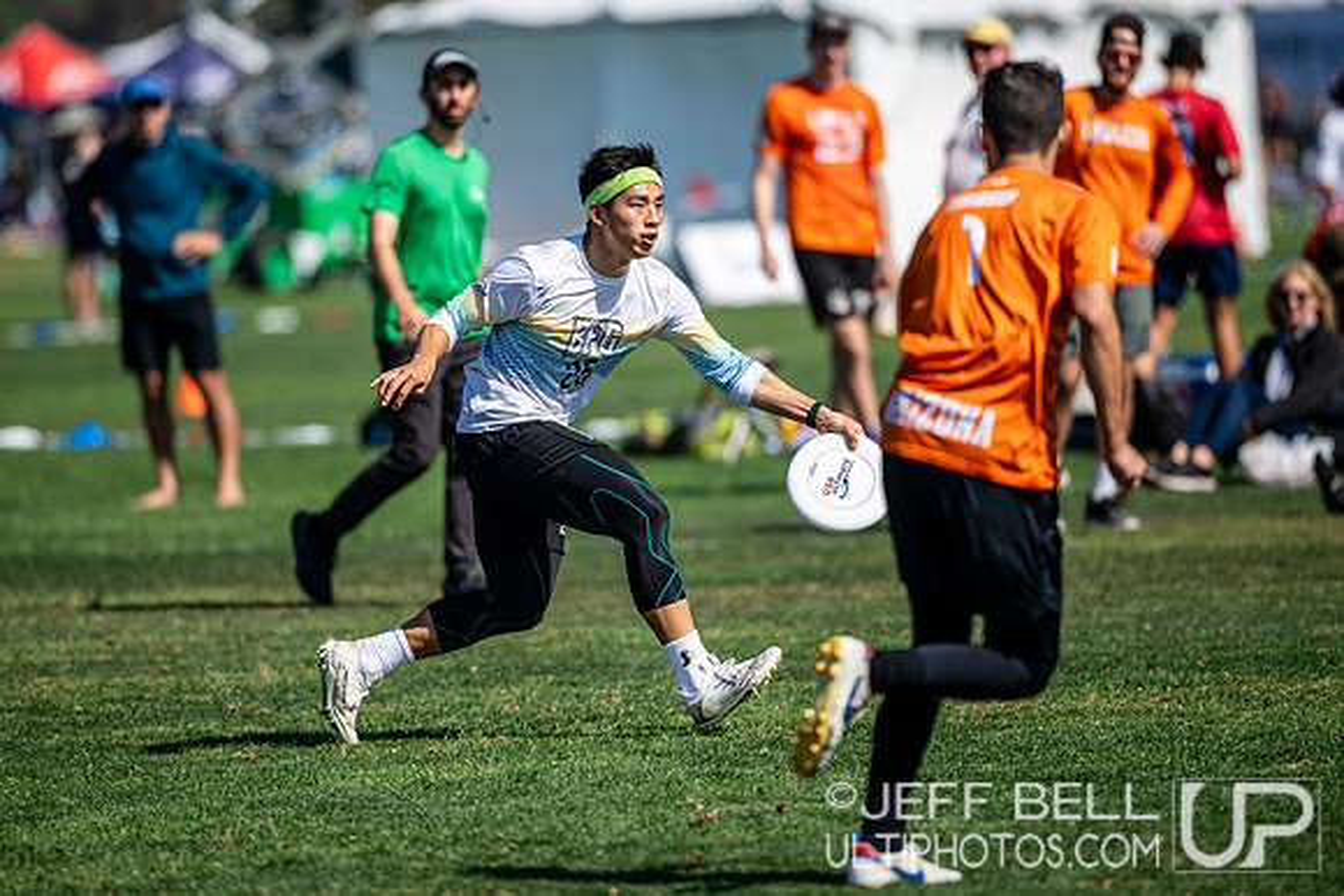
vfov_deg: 3.5
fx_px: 14542
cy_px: 388
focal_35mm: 389
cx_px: 628
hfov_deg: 5.3
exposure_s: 1/2500
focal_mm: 300
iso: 125
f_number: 3.2
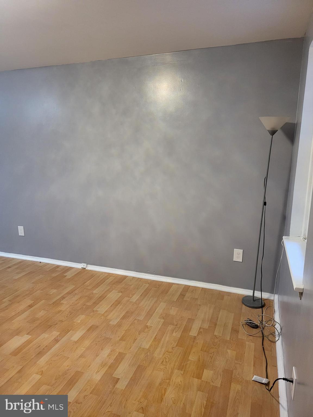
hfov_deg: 56.8
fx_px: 289
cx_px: 156
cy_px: 208
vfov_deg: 71.6
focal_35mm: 24
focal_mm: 5
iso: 250
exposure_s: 1/40
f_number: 1.8
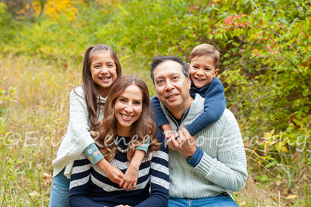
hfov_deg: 30.4
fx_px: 572
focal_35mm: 66
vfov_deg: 20.5
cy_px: 86
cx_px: 153
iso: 400
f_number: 4
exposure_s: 1/160
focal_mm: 52
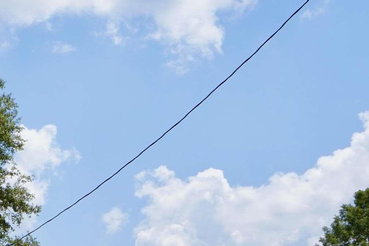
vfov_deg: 13.8
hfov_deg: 19.0
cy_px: 307
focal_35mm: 96
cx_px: -168
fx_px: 978
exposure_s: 1/100
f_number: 14
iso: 100
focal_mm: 21
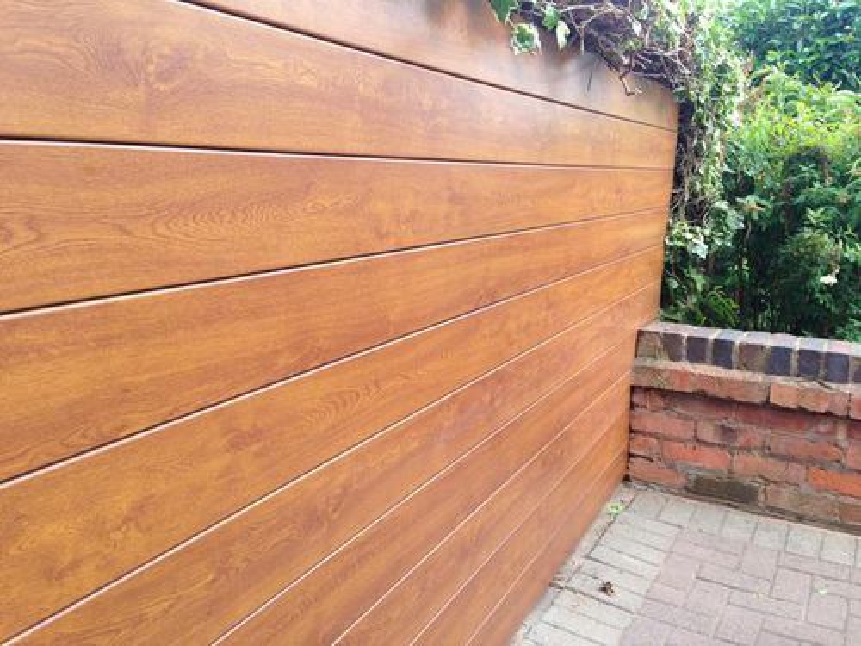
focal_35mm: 33
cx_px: 430
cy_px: 323
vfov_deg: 42.9
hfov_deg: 55.4
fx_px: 821
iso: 50
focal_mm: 4.12
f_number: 2.4
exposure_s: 1/270
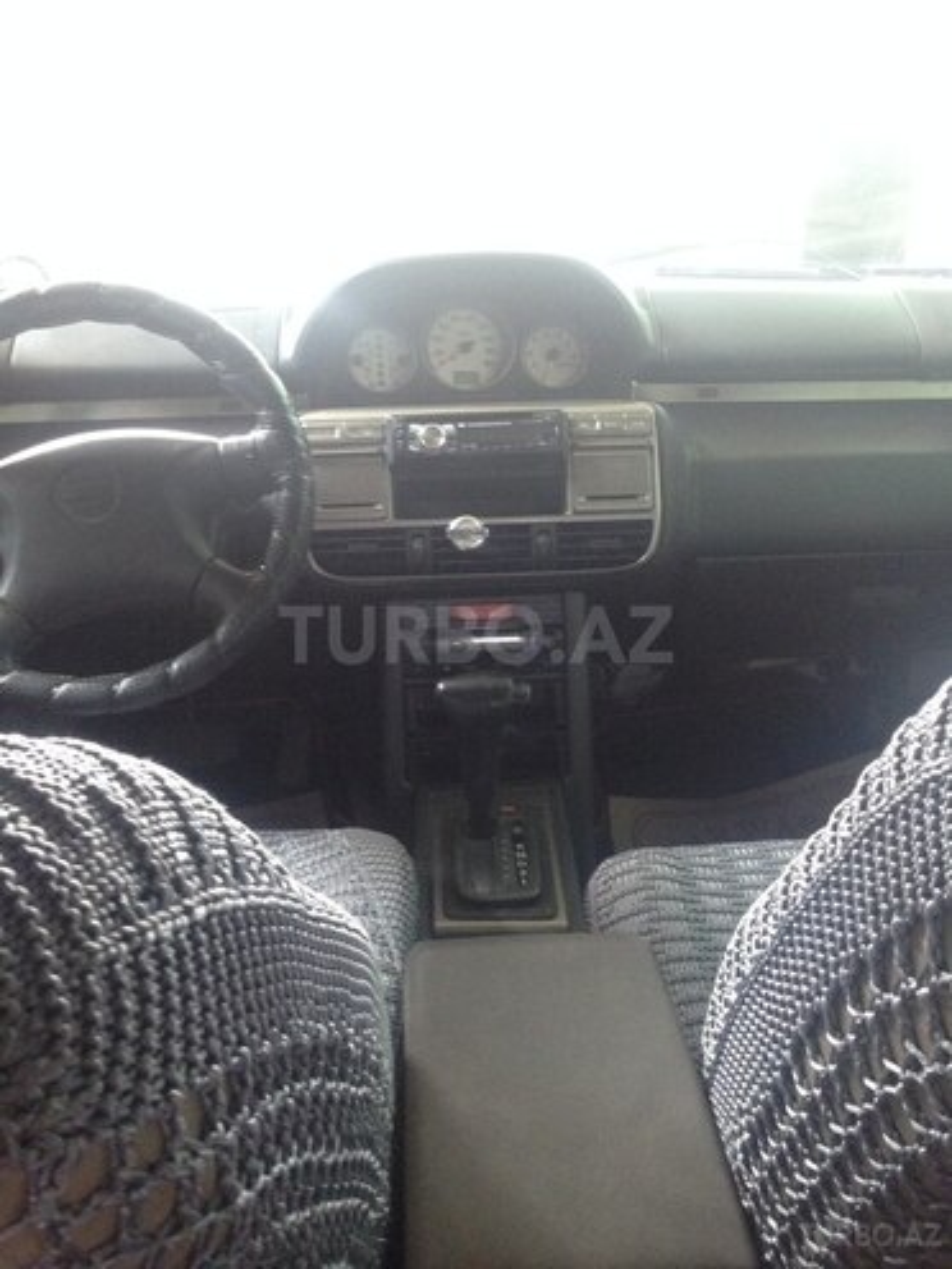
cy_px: 634
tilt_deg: -16.5
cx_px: 476
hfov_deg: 42.9
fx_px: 1210
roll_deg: +2.1
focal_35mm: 33
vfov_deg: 55.4
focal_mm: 4.12
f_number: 2.4
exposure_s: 1/20
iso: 200
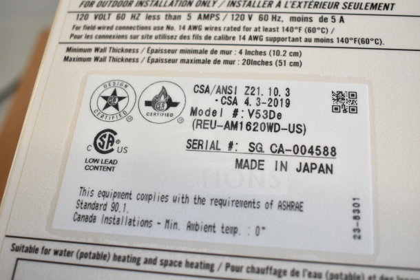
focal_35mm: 40
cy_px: 140
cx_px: 210
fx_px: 473
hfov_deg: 47.9
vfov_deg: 33.0
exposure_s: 1/40
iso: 280
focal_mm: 27
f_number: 4
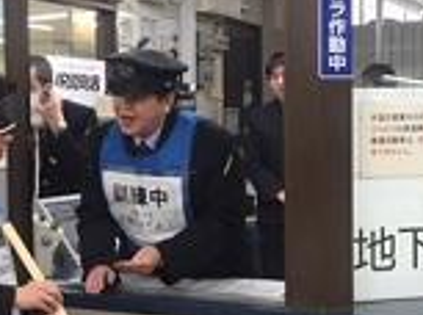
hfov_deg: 25.3
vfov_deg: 19.3
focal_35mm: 76
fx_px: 927
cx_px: 86
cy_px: 177
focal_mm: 4.2
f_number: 2.2
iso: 40
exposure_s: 1/30
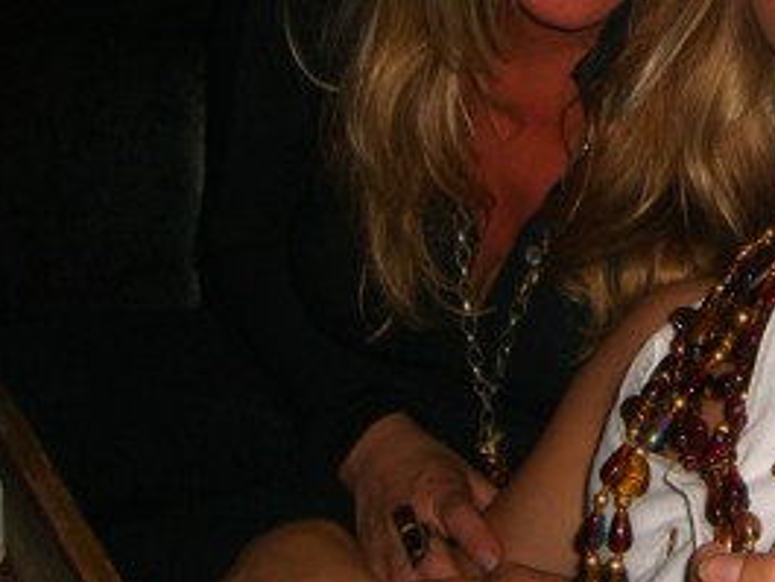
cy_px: 73
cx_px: 851
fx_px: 1926
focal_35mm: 86
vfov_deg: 17.0
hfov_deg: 21.6
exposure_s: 1/60
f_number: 2.8
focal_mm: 7.9
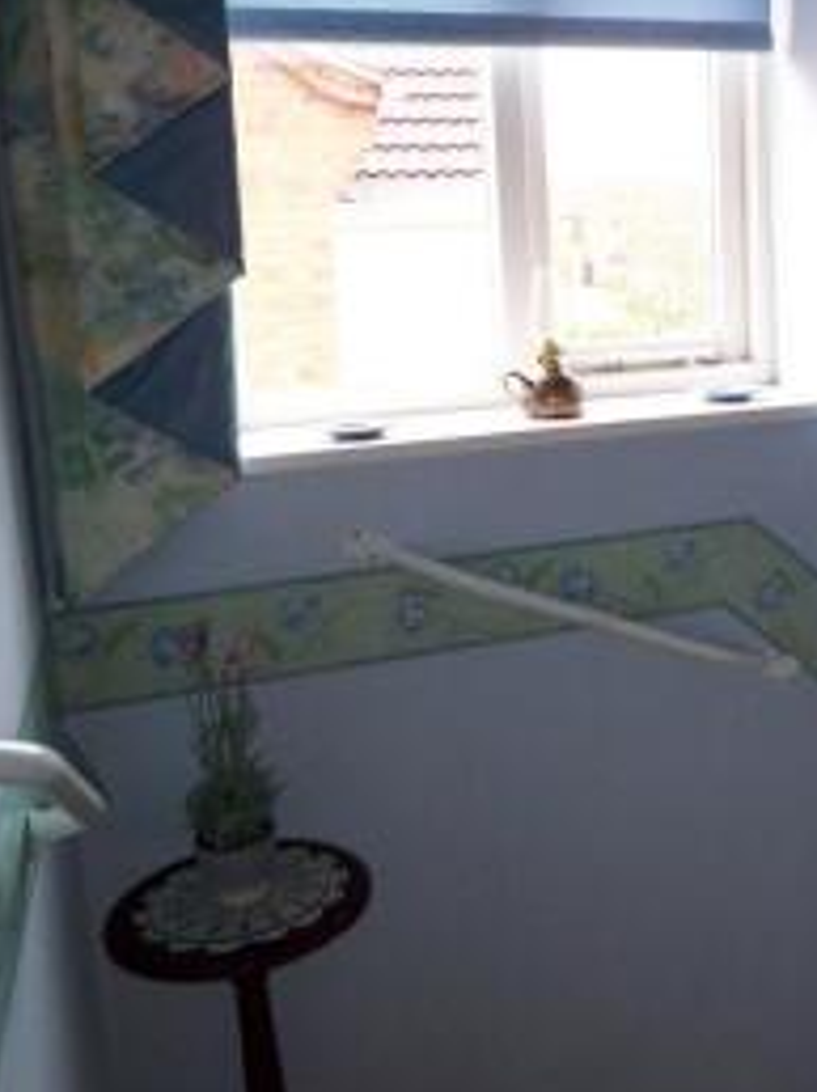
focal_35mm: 39
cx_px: 643
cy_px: 434
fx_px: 1229
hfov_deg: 35.7
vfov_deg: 47.6
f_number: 2.8
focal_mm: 3.8
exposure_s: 1/30
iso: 125
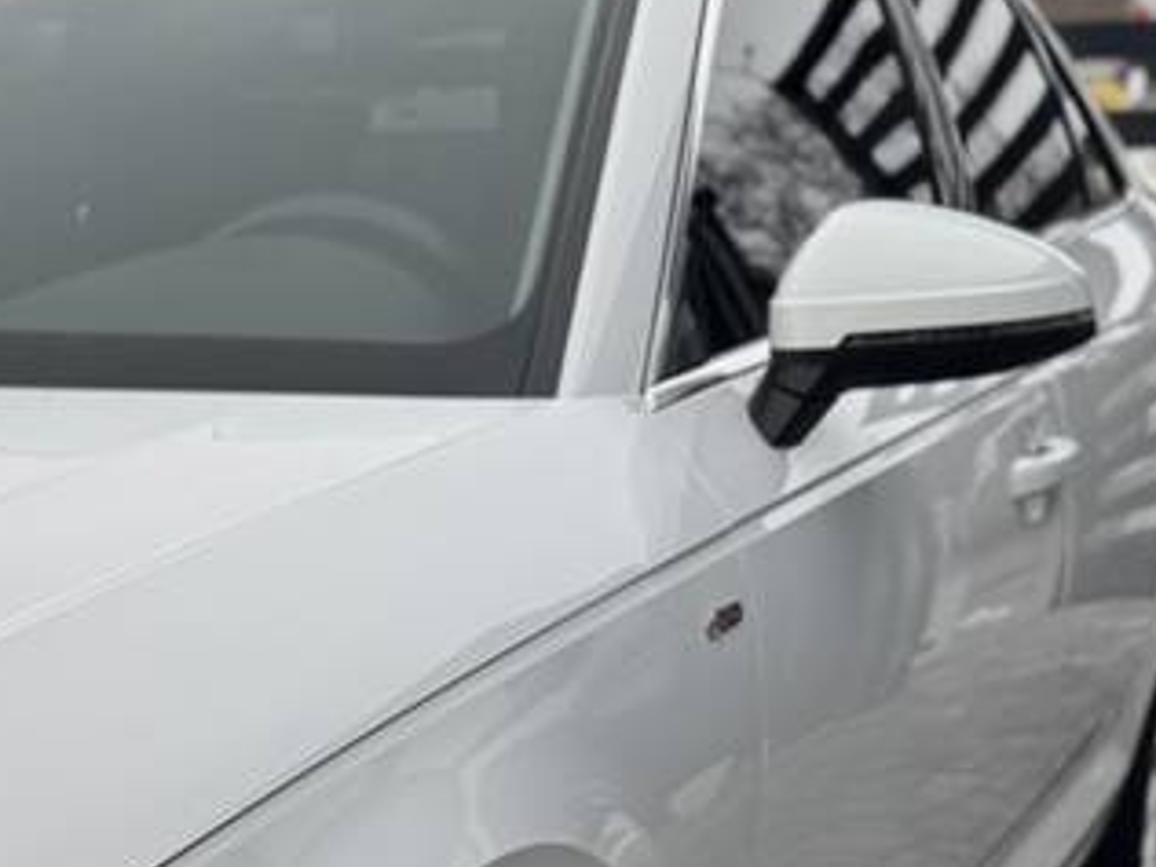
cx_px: -461
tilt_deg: -19.4
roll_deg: +2.0
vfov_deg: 15.5
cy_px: 1127
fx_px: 3039
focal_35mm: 91
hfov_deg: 19.4
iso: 80
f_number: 1.78
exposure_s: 1/832
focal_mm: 6.76
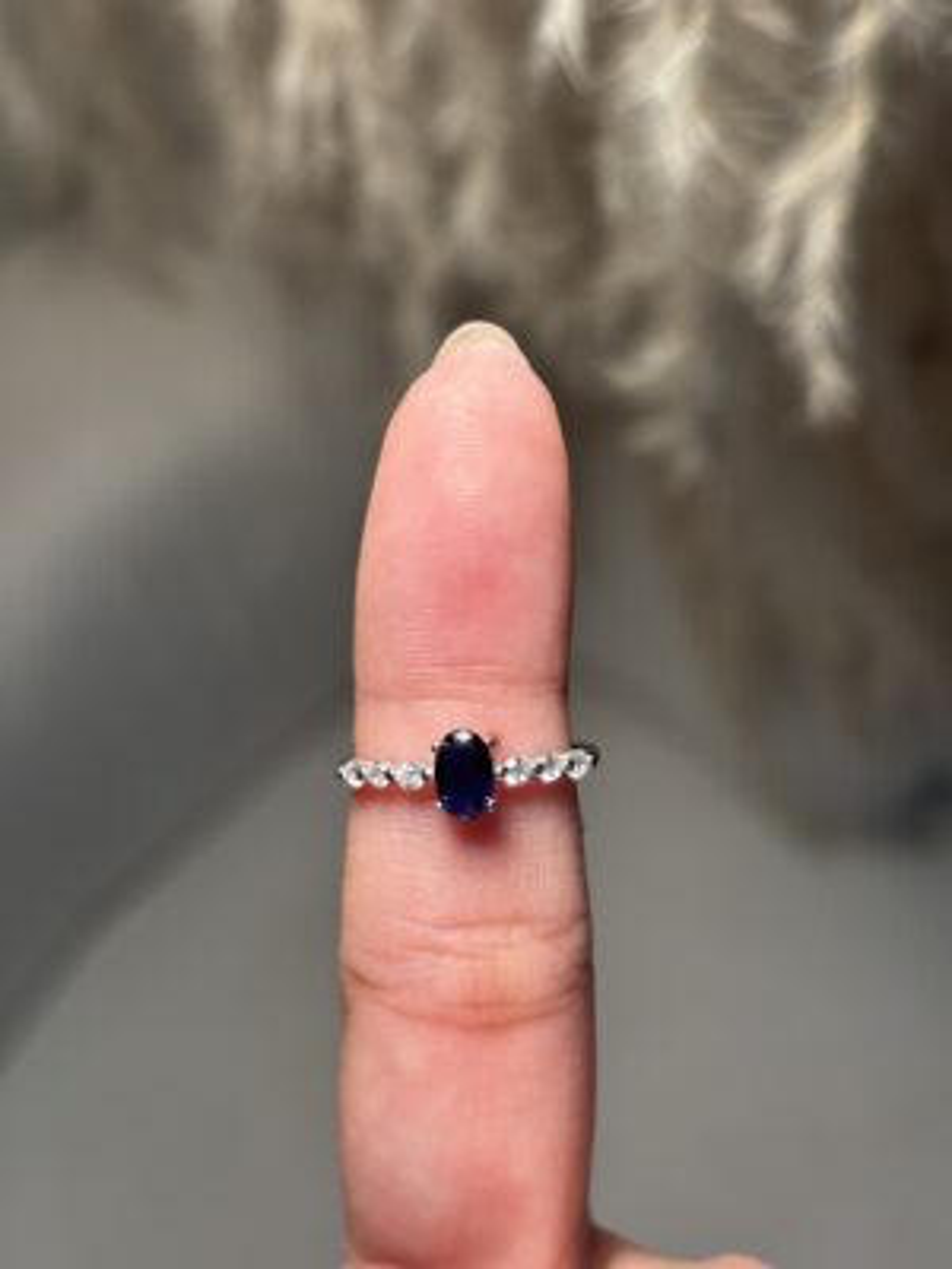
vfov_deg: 36.8
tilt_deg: -62.1
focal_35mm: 52
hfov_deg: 28.0
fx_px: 1907
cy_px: 634
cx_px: 476
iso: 50
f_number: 1.6
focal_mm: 5.96
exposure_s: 1/68
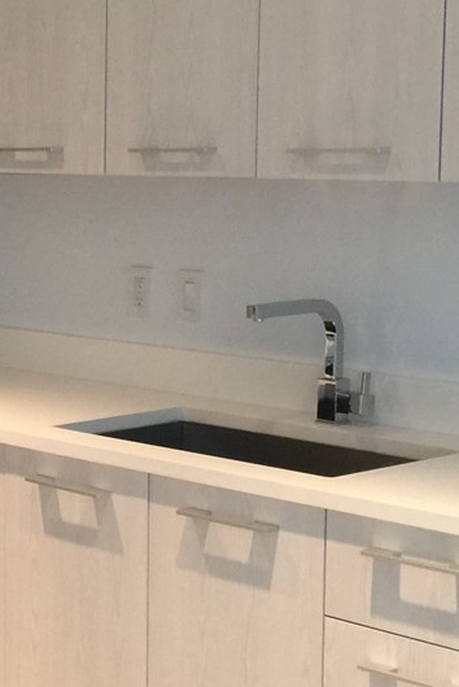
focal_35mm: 91
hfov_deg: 14.1
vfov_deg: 22.4
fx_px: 1738
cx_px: -217
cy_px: 346
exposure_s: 1/15
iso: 64
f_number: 2.2
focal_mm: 4.15
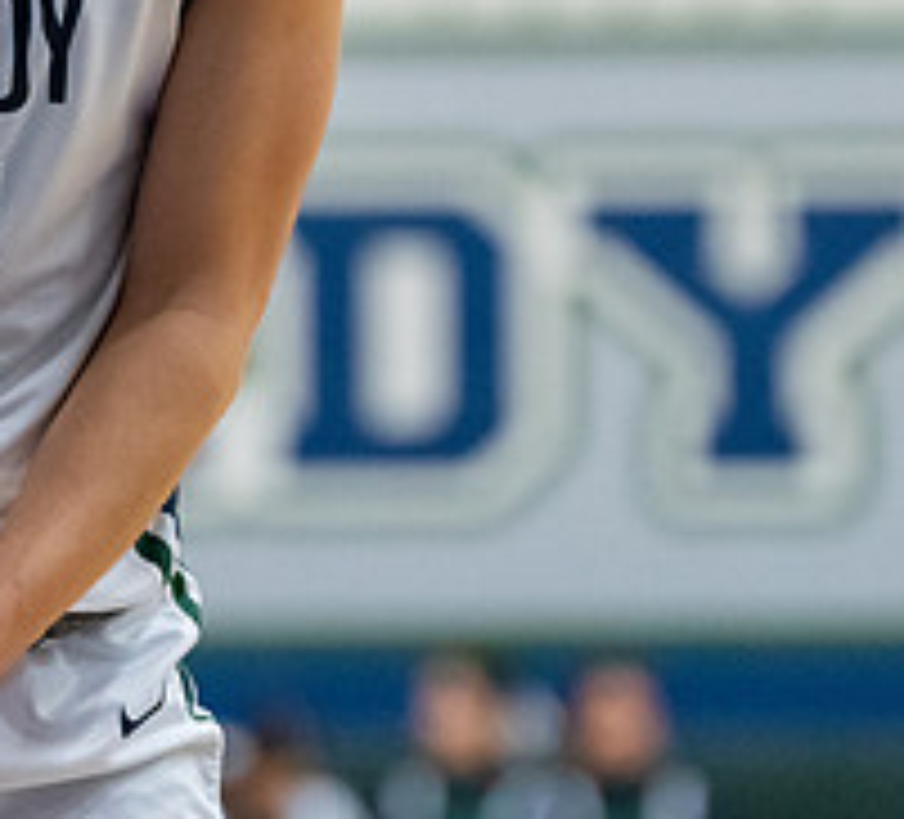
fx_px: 15586
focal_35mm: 553
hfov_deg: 3.3
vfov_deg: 3.0
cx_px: -86
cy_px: -237
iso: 5000
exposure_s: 1/500
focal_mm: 146
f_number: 2.8
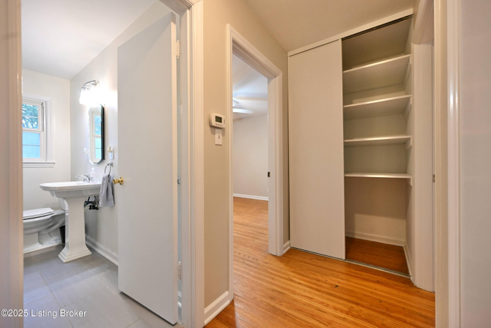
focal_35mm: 14
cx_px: 246
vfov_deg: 81.3
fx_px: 191
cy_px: 164
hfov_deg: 104.2
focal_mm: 14
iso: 1400
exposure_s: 1/50
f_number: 5
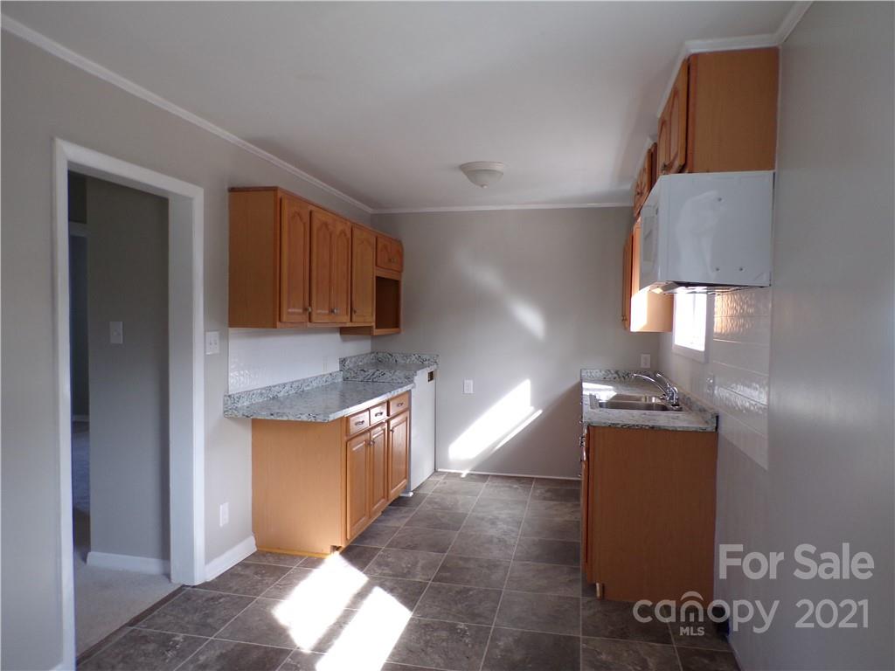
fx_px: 621
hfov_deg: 71.6
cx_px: 448
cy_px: 336
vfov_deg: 56.8
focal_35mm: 24
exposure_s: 1/45
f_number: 3
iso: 100
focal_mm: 4.3
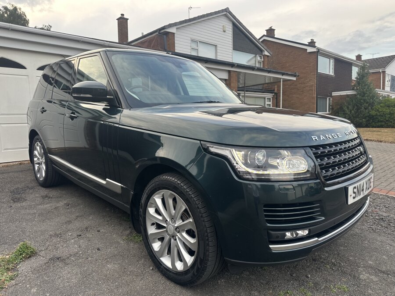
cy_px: 148
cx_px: 198
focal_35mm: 24
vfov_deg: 56.8
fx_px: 274
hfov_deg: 71.6
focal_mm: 6.86
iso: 64
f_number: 1.78
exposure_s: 1/188
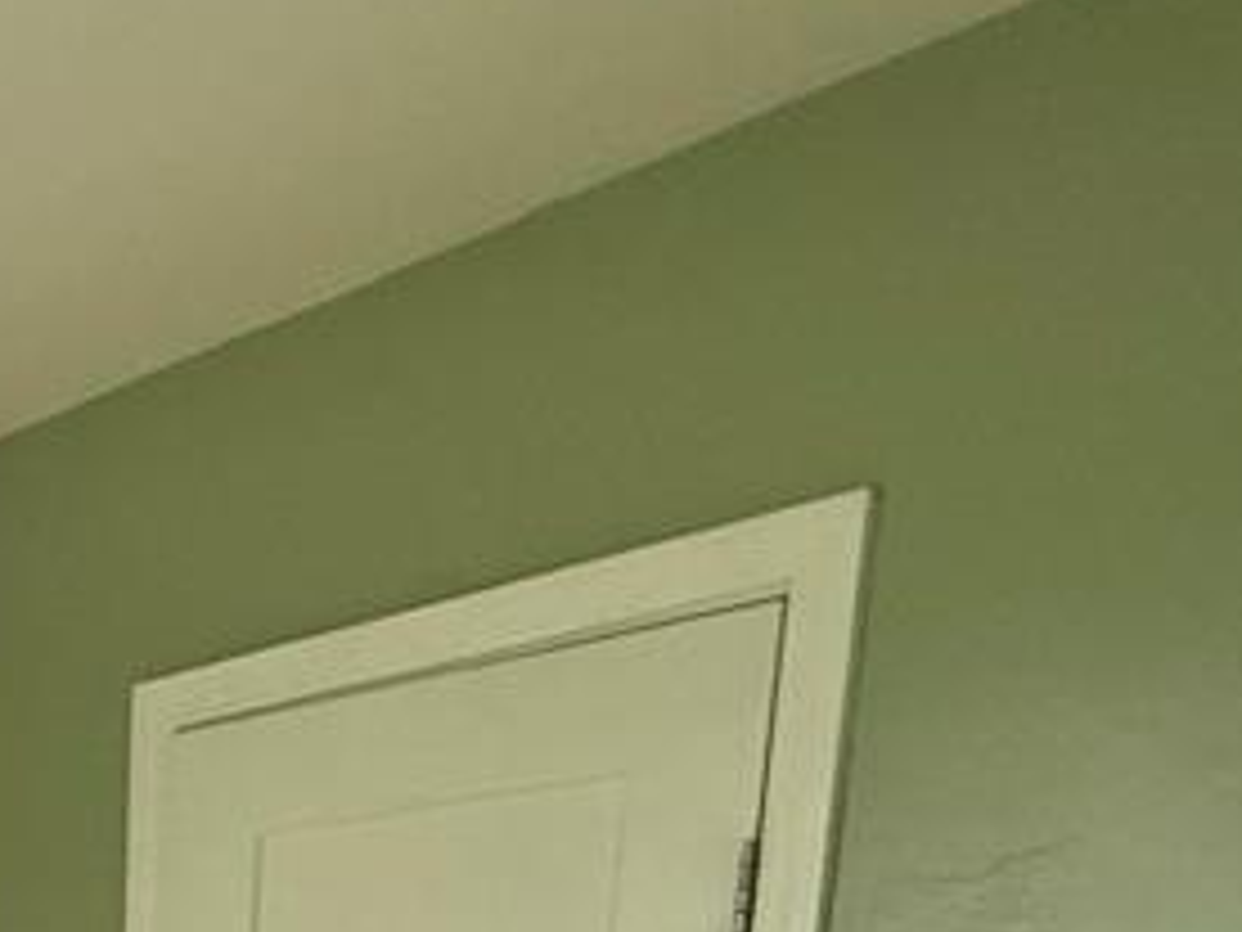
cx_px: -418
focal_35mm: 52
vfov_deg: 20.9
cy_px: 1598
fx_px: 1866
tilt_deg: -12.6
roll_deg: +1.1
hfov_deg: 29.0
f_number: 2.2
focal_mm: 2.22
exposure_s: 1/68
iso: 320
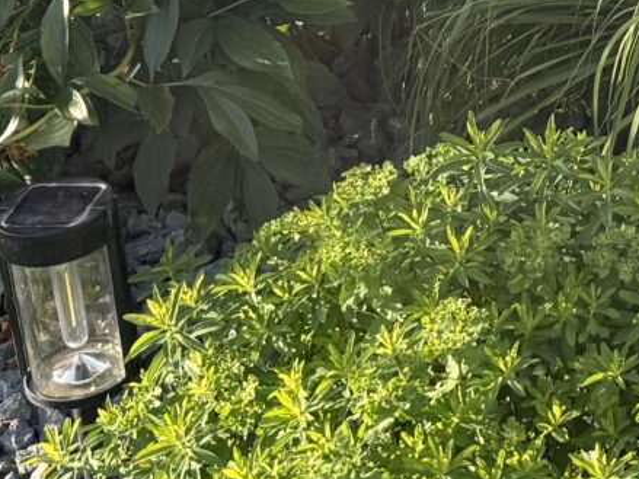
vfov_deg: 10.0
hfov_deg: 13.0
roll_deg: +0.0
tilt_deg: -17.7
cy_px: -402
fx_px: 2584
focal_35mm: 140
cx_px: 1068
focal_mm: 6.76
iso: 100
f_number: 1.78
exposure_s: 1/909
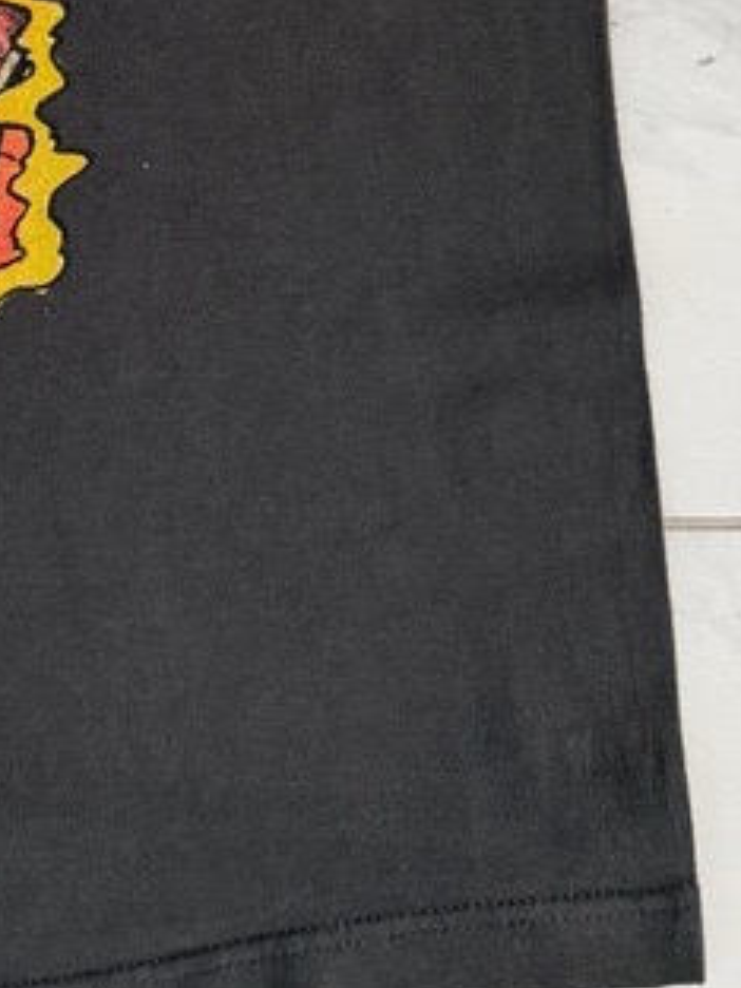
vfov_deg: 14.8
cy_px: -538
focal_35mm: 123
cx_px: -450
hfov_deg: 11.4
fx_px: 3511
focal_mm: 6.76
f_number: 1.78
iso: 200
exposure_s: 1/121
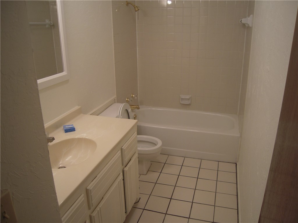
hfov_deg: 63.4
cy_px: 112
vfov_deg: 49.7
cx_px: 149
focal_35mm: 28
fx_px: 241
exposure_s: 1/30
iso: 100
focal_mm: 5
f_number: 2.7
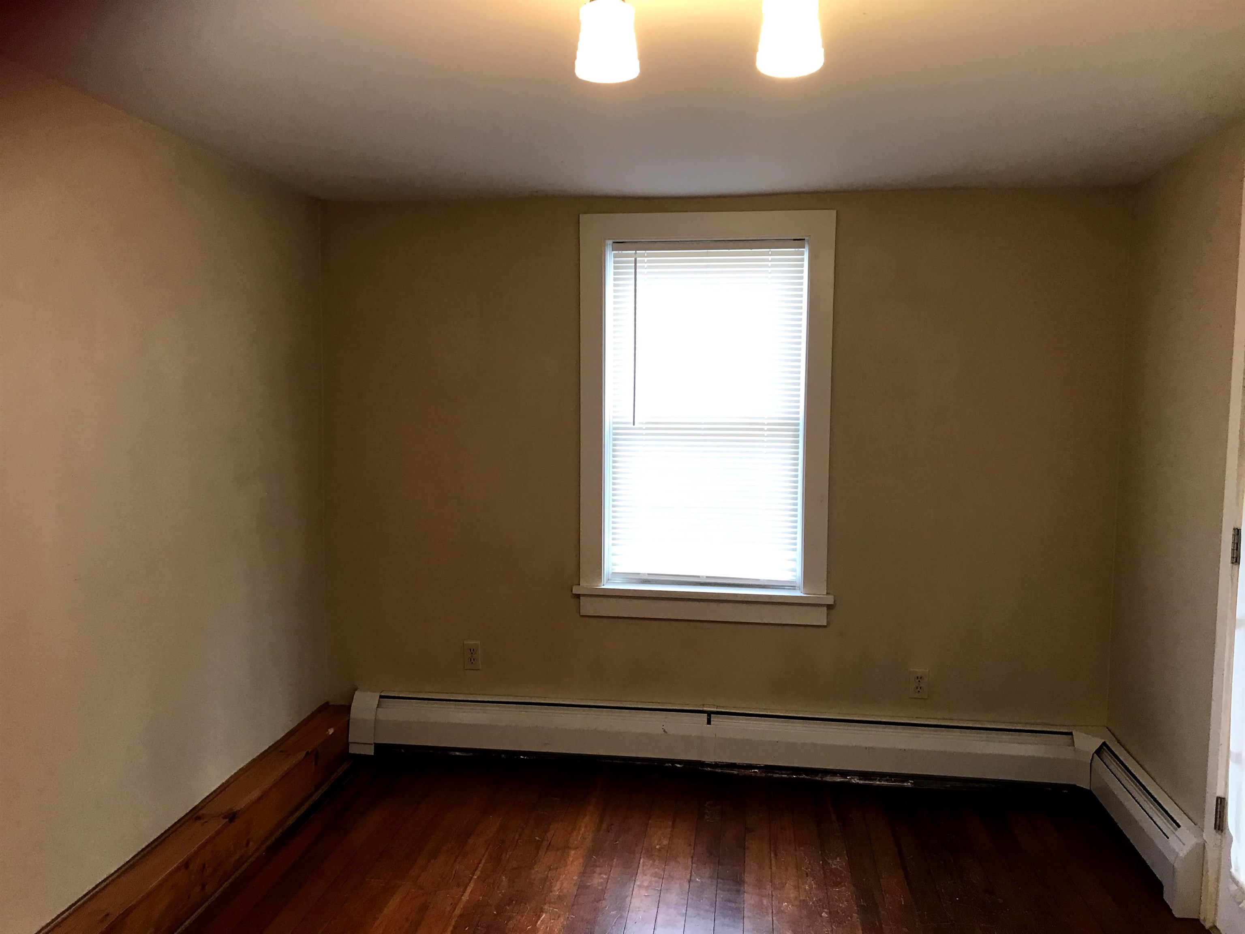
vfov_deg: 49.7
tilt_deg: -6.5
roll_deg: -0.7
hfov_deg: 63.4
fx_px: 1007
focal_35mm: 28
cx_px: 622
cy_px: 467
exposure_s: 1/20
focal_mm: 3.99
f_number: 1.8
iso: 40
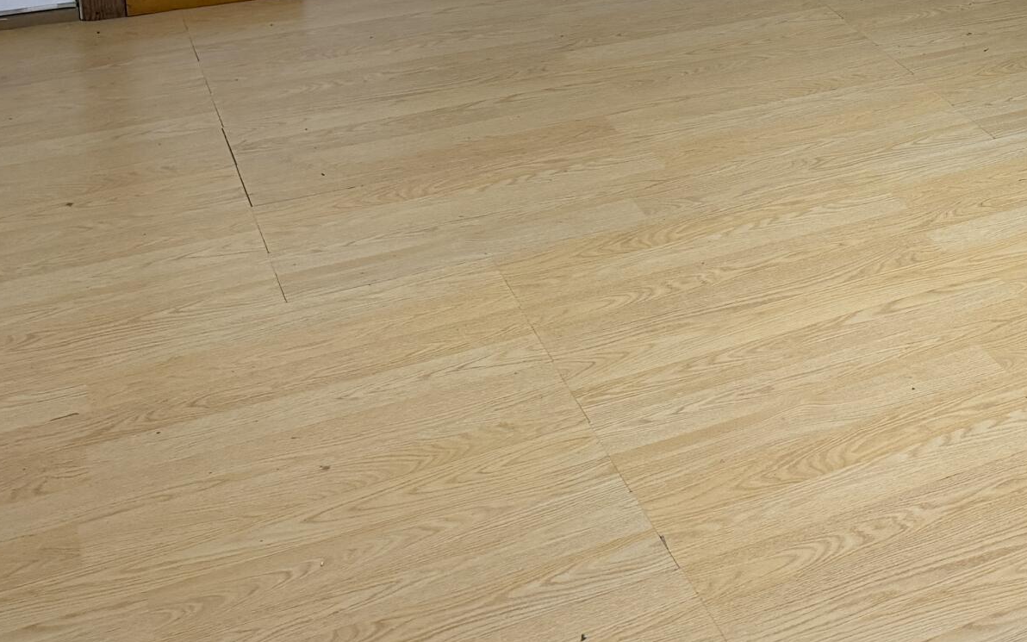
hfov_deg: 28.4
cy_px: -198
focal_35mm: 64
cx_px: 1186
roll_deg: -2.8
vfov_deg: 18.8
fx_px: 1791
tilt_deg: -13.3
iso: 160
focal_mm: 6.76
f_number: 1.78
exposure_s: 1/60
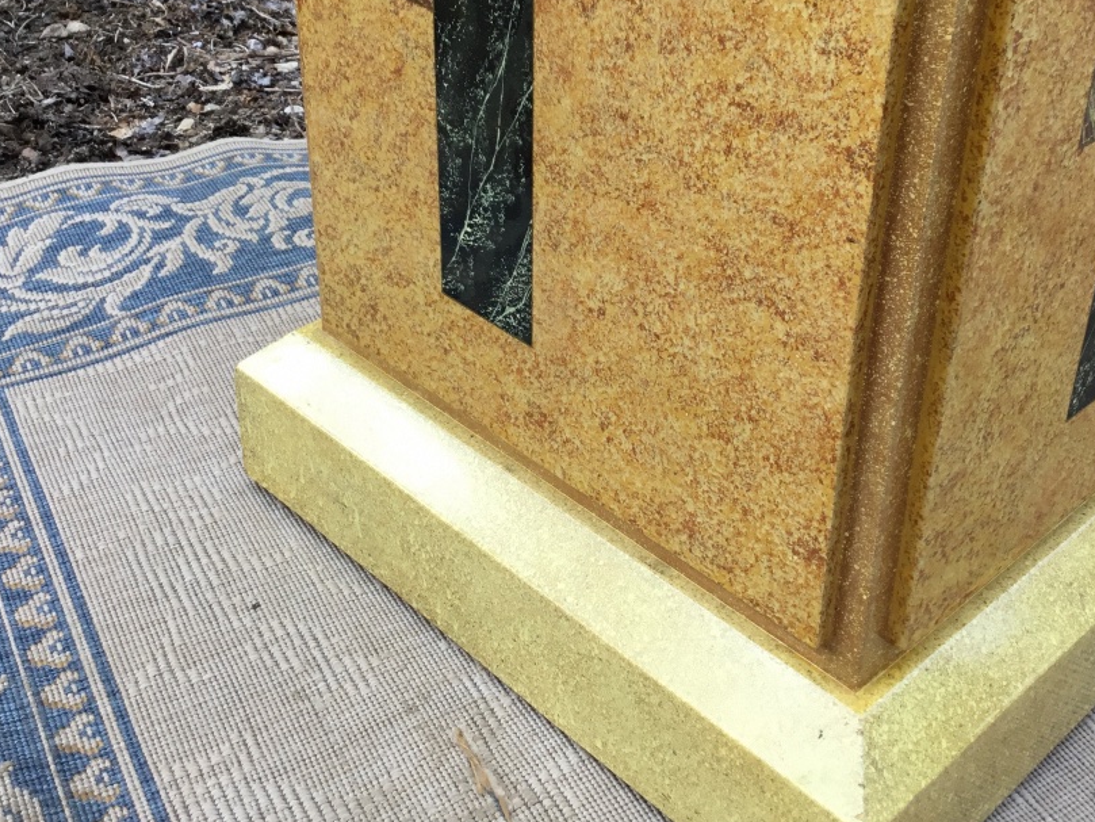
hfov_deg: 41.0
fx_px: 1455
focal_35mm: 46
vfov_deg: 31.2
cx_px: 658
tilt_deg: -27.6
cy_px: 253
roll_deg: +0.0
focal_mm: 3.3
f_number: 2.4
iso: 25
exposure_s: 1/100
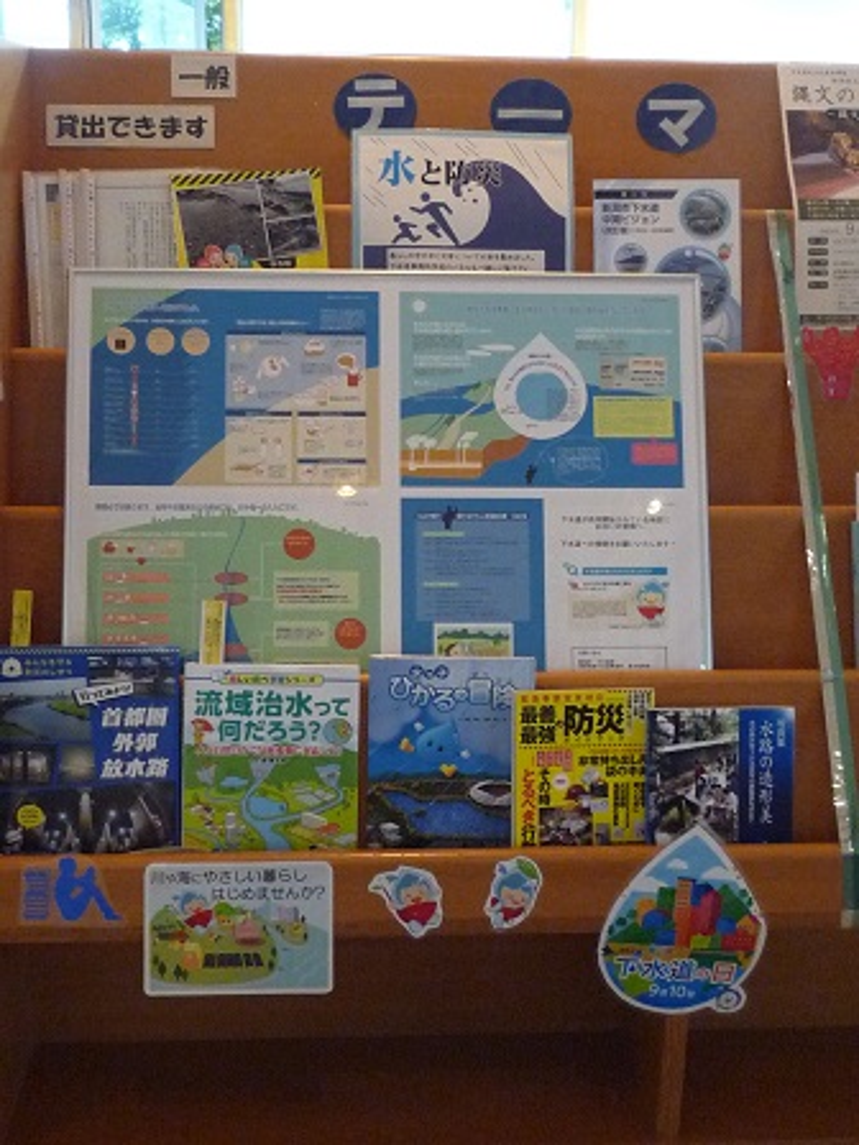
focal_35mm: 43
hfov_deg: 33.6
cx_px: 430
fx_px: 1423
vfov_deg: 43.9
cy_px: 572
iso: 400
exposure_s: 1/20
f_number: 2.8
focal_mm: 4.4
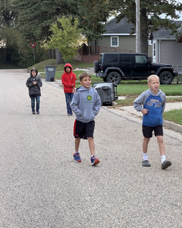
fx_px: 788
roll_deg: +0.5
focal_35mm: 117
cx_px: 97
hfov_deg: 13.2
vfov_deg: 16.4
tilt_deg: -3.2
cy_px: 112
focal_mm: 16.89
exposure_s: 1/121
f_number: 2.8
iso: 50
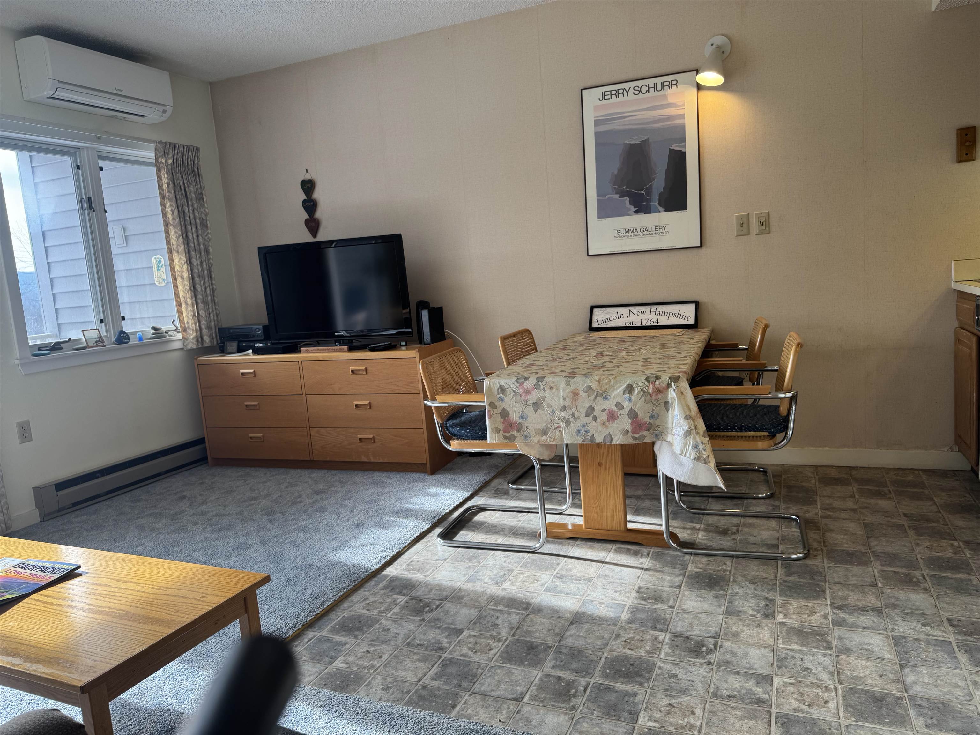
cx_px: 490
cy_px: 368
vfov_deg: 56.8
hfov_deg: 71.6
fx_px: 679
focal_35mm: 24
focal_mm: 6.76
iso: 64
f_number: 1.78
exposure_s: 1/141
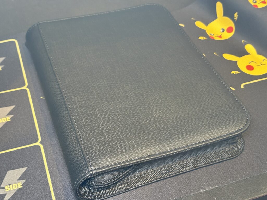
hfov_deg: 36.8
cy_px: 100
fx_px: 401
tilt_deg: -43.7
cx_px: 134
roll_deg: +0.3
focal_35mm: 52
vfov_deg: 28.0
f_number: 1.6
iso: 250
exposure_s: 1/40
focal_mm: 5.96
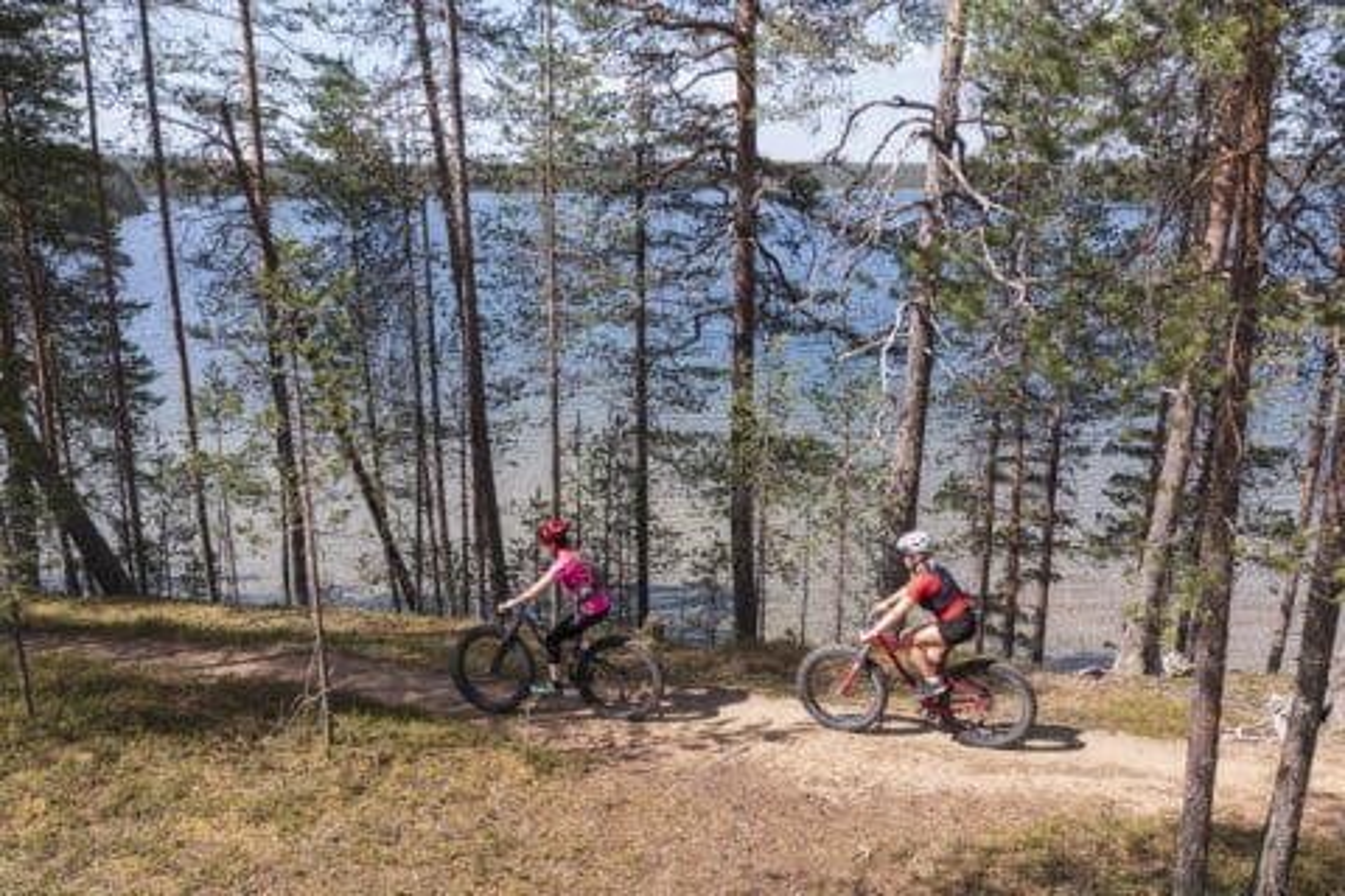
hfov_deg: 65.5
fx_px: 1046
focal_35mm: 28
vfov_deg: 46.4
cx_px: 672
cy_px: 448
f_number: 5
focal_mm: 10.26
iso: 100
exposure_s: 1/320
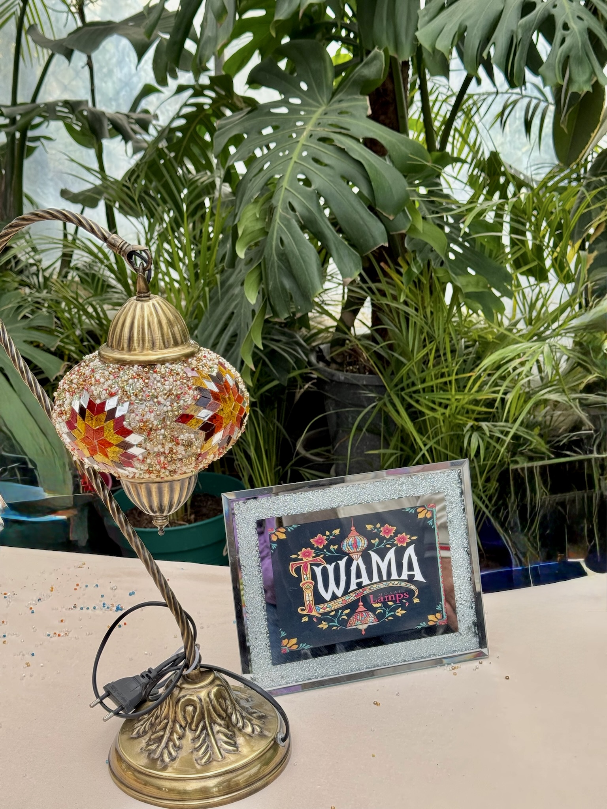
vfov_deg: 39.7
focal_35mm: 48
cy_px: 404
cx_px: 304
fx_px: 1122
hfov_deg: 30.3
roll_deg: +1.8
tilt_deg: -17.6
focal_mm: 6.76
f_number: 1.78
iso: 64
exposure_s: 1/190
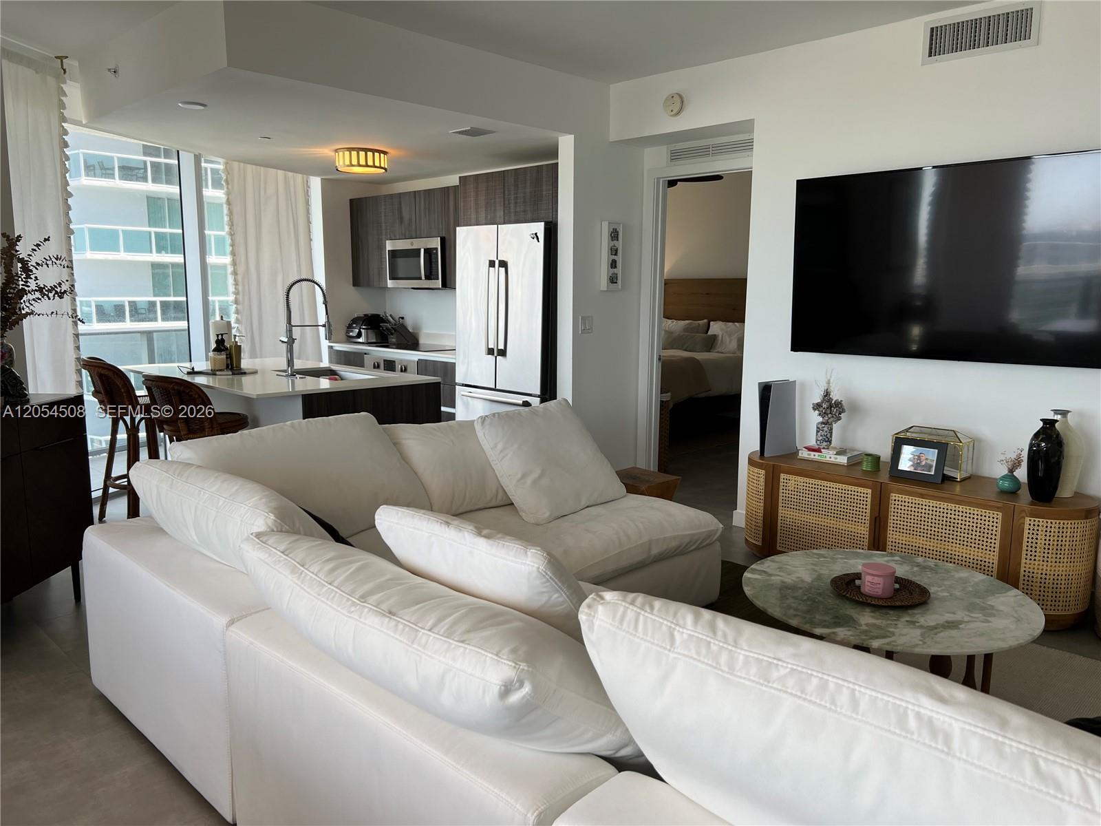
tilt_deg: -8.8
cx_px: 550
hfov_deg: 67.3
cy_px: 413
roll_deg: +0.0
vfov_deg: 53.1
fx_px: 827
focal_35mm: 26
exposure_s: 1/130
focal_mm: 5.7
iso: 32
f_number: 1.5
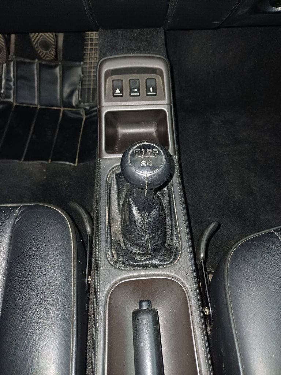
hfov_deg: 54.9
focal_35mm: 25
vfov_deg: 69.4
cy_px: 188
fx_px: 271
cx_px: 140
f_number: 1.8
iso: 500
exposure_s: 1/25
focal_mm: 4.65
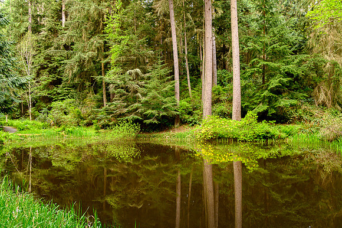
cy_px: 114
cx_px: 171
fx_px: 266
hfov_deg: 65.5
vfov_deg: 46.4
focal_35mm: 28
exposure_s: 1/80
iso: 320
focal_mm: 28
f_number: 8
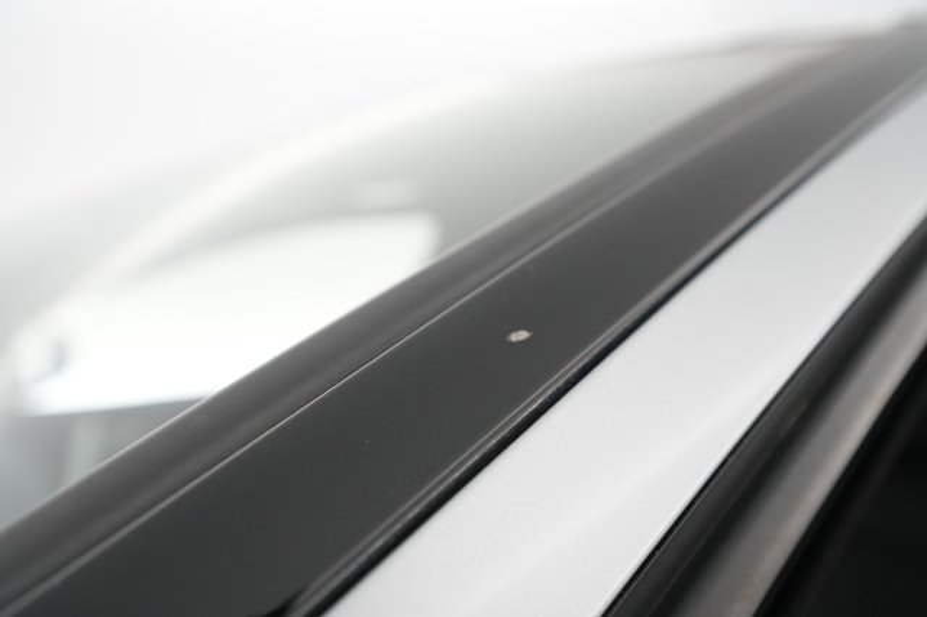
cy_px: 308
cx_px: 464
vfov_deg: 46.4
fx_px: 721
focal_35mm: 28
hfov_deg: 65.5
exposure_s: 1/100
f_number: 4.5
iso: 3200
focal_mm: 28
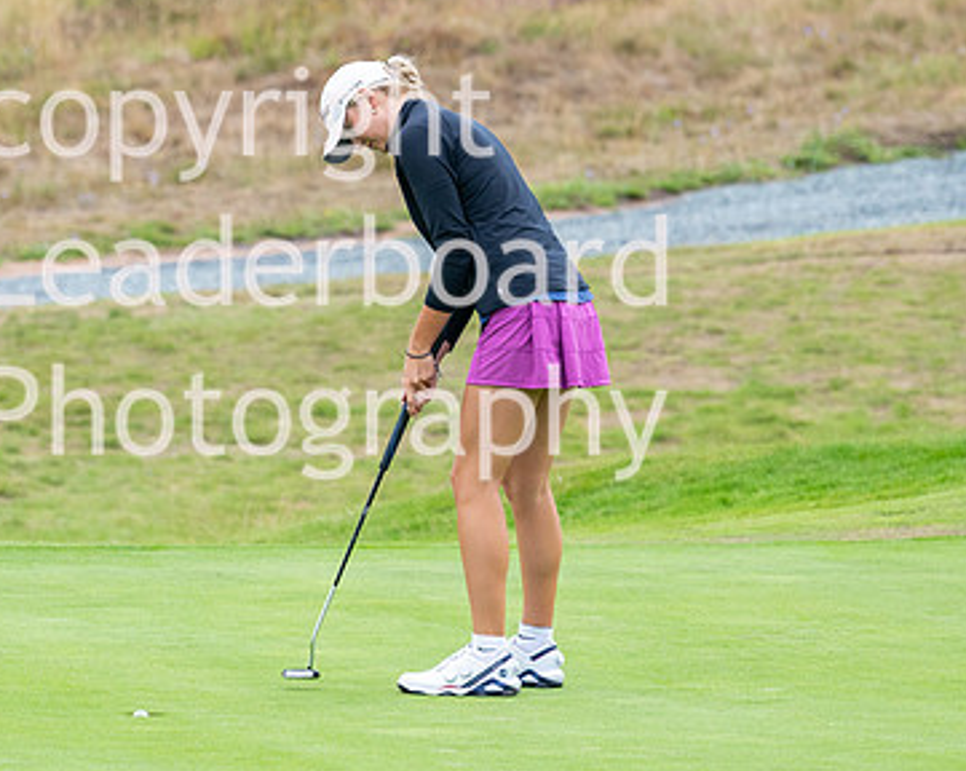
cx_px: 329
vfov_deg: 2.3
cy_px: 286
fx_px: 19392
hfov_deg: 2.9
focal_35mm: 679
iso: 400
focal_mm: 300
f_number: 5
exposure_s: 1/800
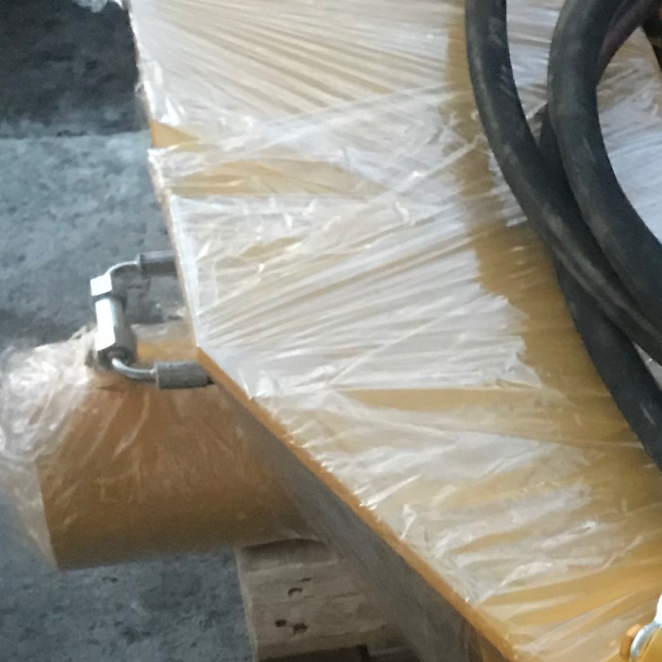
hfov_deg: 17.5
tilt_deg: -46.0
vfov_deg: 19.1
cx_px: 968
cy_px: 556
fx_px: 1947
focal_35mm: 90
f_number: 1.8
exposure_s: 1/6
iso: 80
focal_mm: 3.99
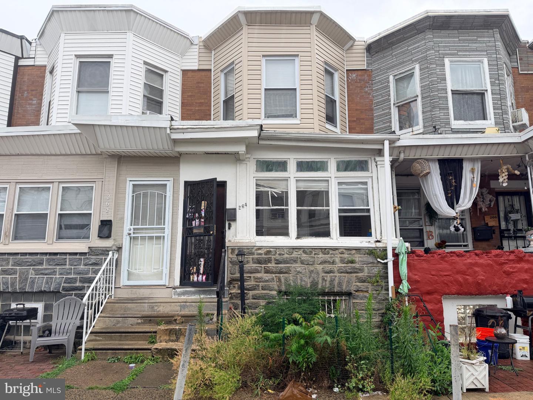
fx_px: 370
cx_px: 266
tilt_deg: +9.8
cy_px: 200
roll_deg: +0.0
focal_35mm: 24
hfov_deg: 71.6
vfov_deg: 56.8
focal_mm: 6.76
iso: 64
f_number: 1.78
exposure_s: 1/164
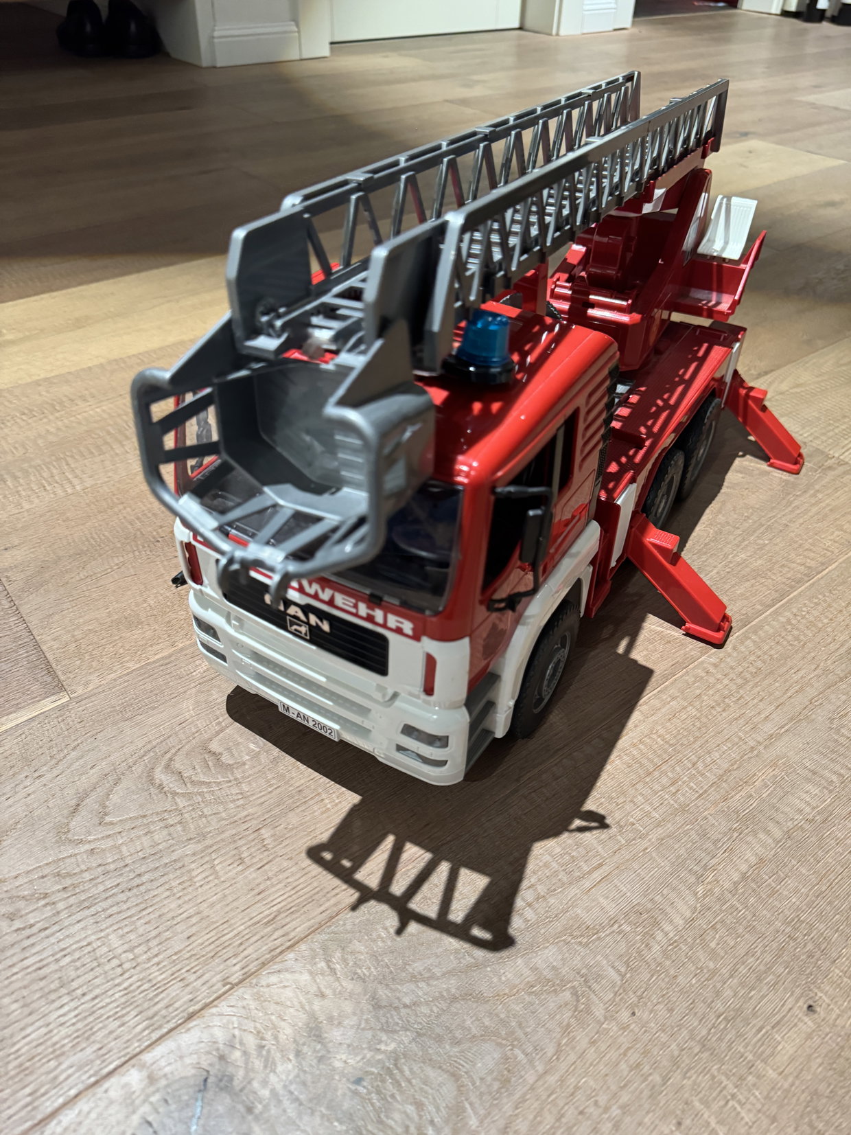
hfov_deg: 56.8
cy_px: 568
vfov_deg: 71.6
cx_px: 426
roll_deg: -0.9
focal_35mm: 24
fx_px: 787
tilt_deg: -40.3
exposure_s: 1/50
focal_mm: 6.76
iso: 640
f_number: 1.78
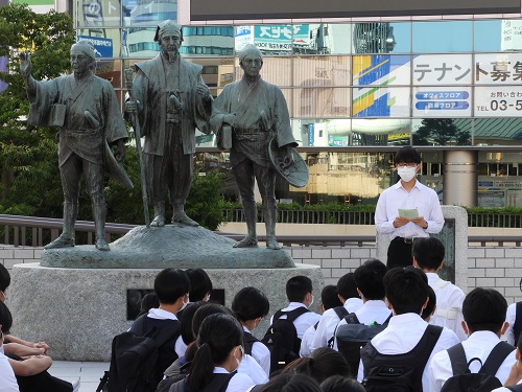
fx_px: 1583
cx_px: 261
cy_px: 196
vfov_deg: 14.1
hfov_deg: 18.7
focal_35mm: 105
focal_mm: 18.8
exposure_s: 1/60
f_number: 7.6
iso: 125
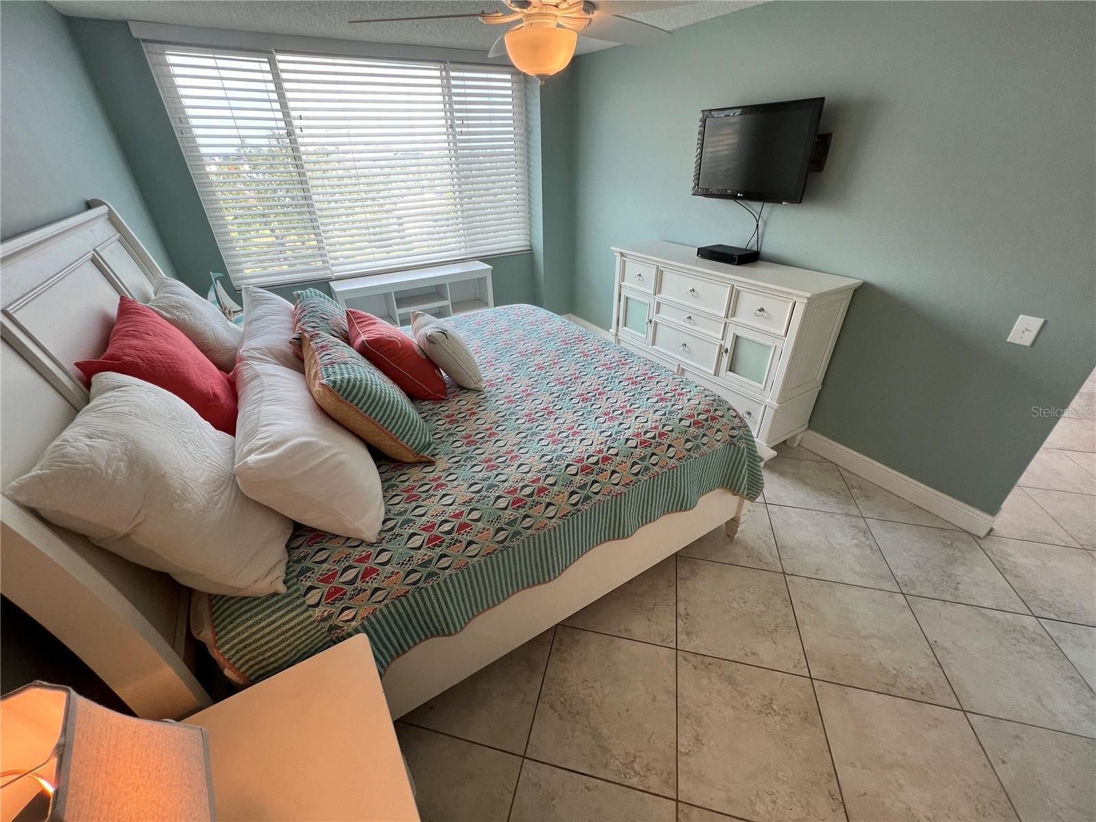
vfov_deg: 89.9
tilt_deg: -31.4
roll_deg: +1.1
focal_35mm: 13
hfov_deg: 106.2
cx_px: 548
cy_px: 411
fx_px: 412
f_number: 1.8
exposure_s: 1/120
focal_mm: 1.57
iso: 100
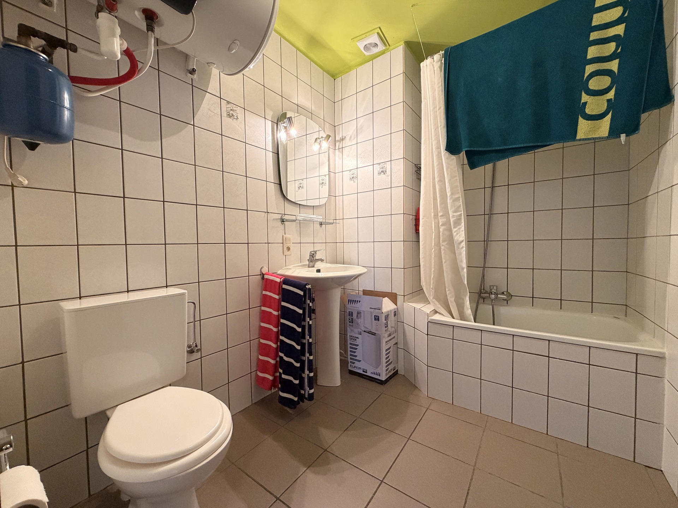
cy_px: 254
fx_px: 274
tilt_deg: -1.9
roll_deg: +1.2
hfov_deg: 102.1
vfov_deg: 85.7
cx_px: 339
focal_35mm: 14
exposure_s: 1/50
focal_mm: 2.22
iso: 400
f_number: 2.2
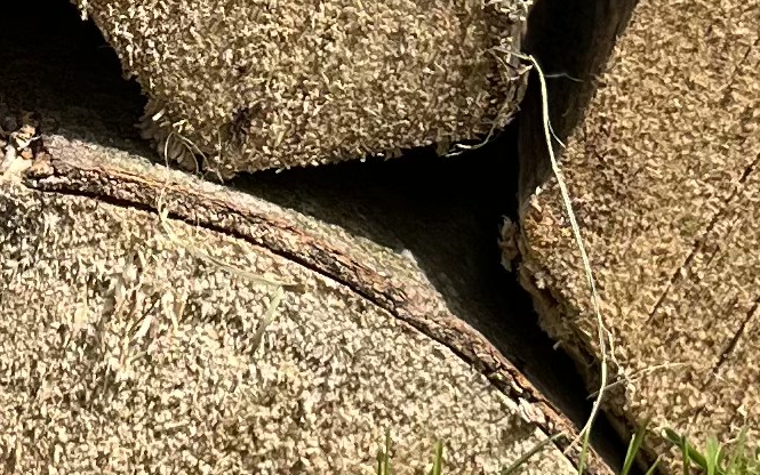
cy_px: -367
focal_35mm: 167
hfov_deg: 12.5
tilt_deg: -13.2
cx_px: 195
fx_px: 3460
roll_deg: -1.6
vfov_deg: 7.6
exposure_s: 1/2410
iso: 50
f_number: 1.6
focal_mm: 5.1
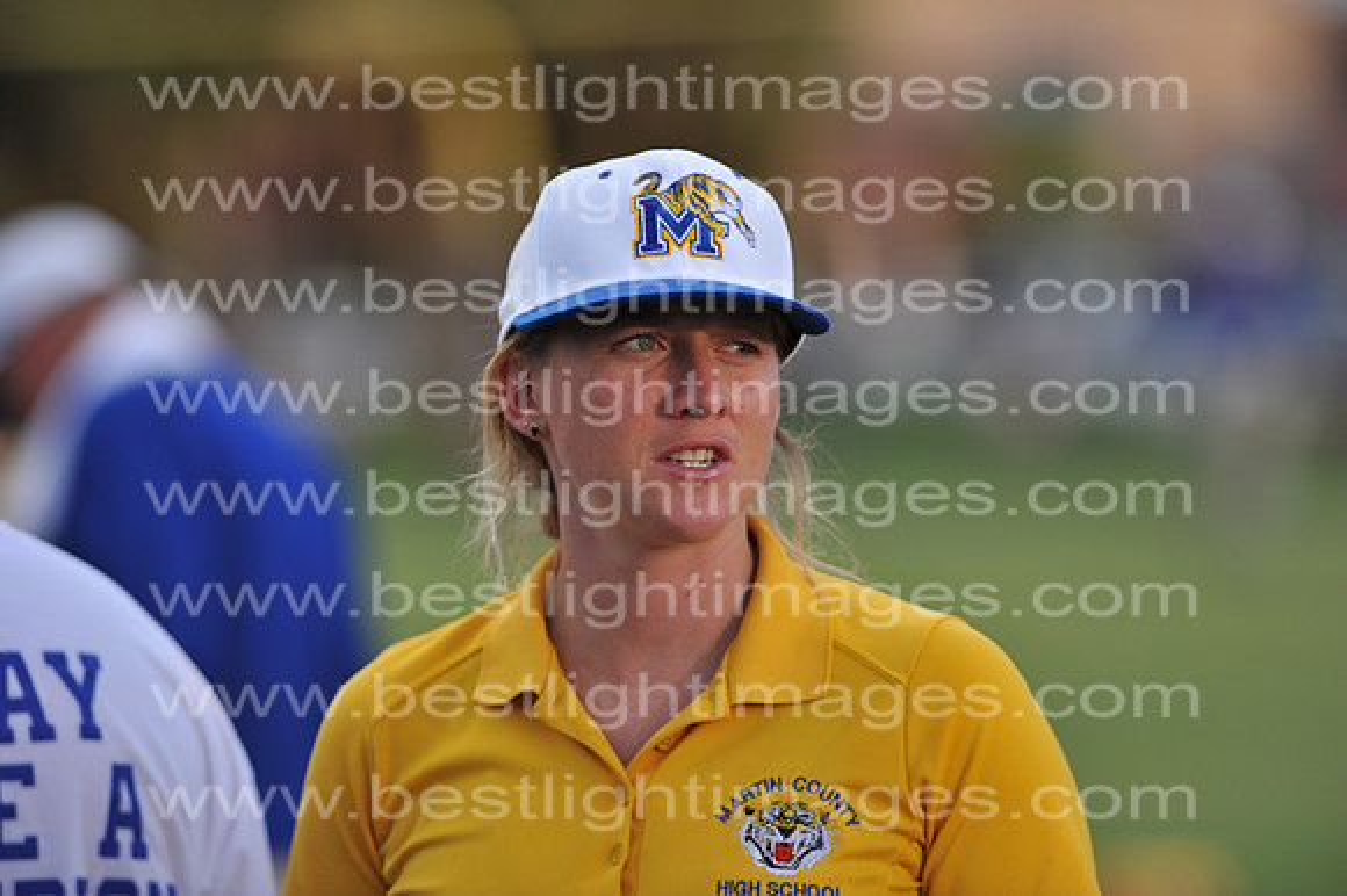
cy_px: 448
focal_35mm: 300
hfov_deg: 6.9
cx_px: 674
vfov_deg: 4.6
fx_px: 11218
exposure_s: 1/1250
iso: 400
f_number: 4
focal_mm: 300
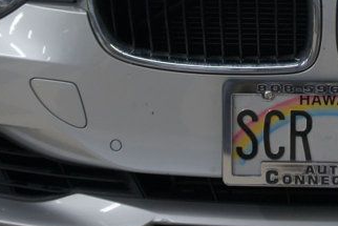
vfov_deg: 12.4
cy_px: 3
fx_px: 1029
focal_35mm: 110
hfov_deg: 18.3
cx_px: 312
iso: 250
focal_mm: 23
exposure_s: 1/40
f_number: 4
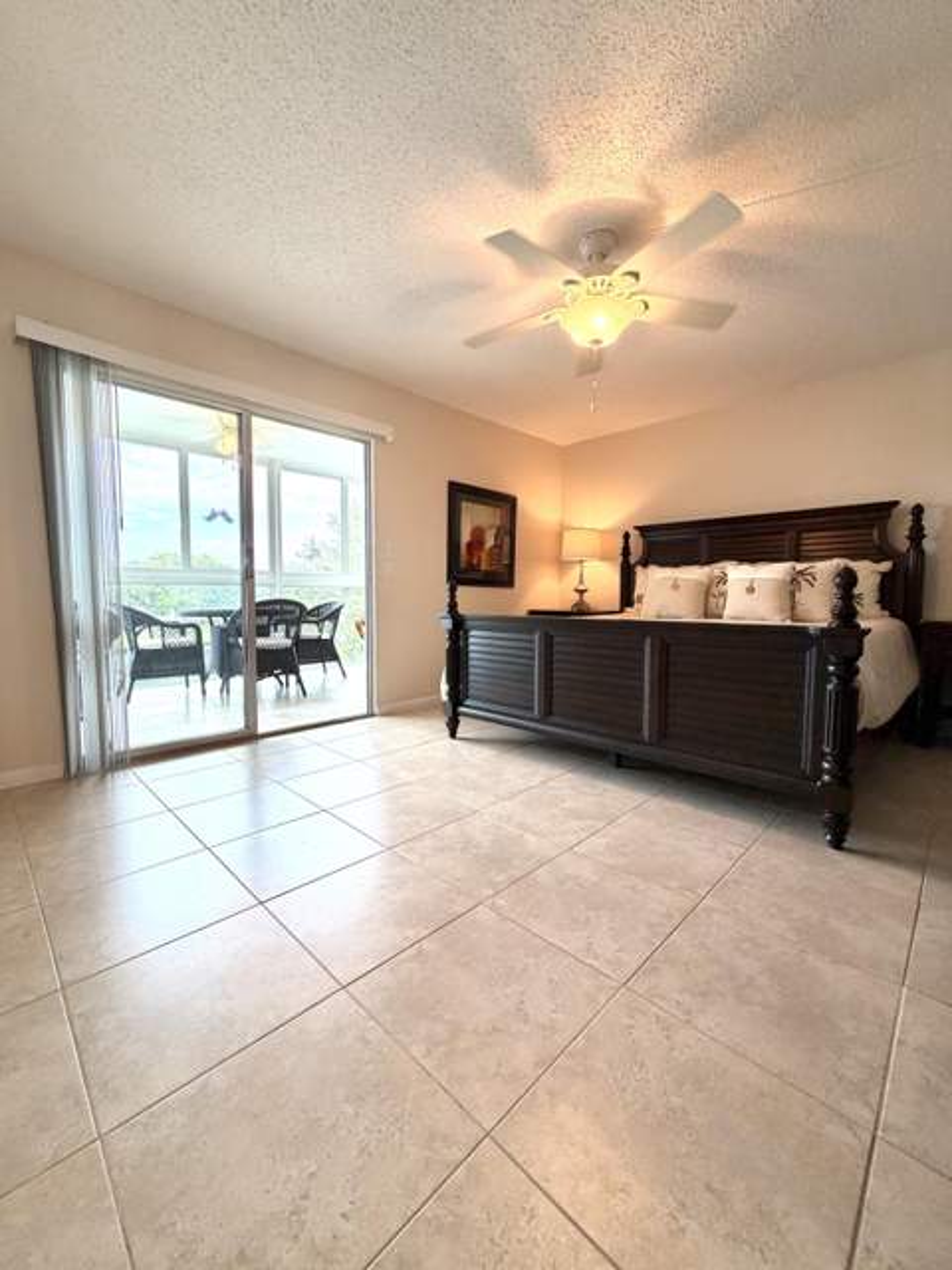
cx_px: 476
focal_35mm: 14
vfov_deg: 102.1
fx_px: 513
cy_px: 635
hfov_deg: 85.7
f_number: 2.2
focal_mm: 2.22
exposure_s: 1/120
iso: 125
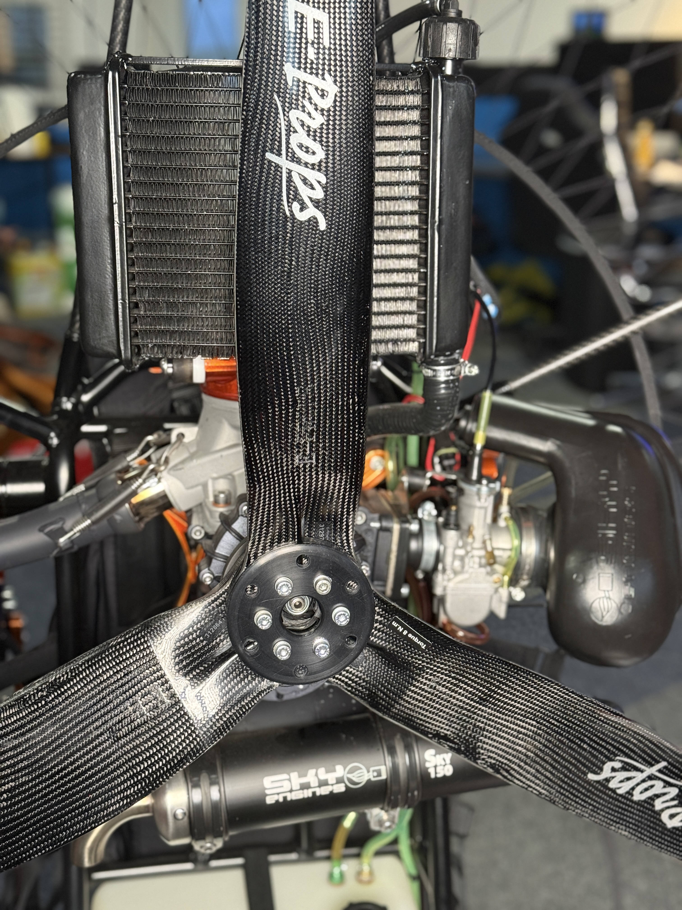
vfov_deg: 39.7
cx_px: 341
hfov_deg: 30.3
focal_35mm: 48
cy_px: 455
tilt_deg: -15.3
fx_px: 1261
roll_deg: -0.8
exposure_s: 1/40
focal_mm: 6.76
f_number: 1.78
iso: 400
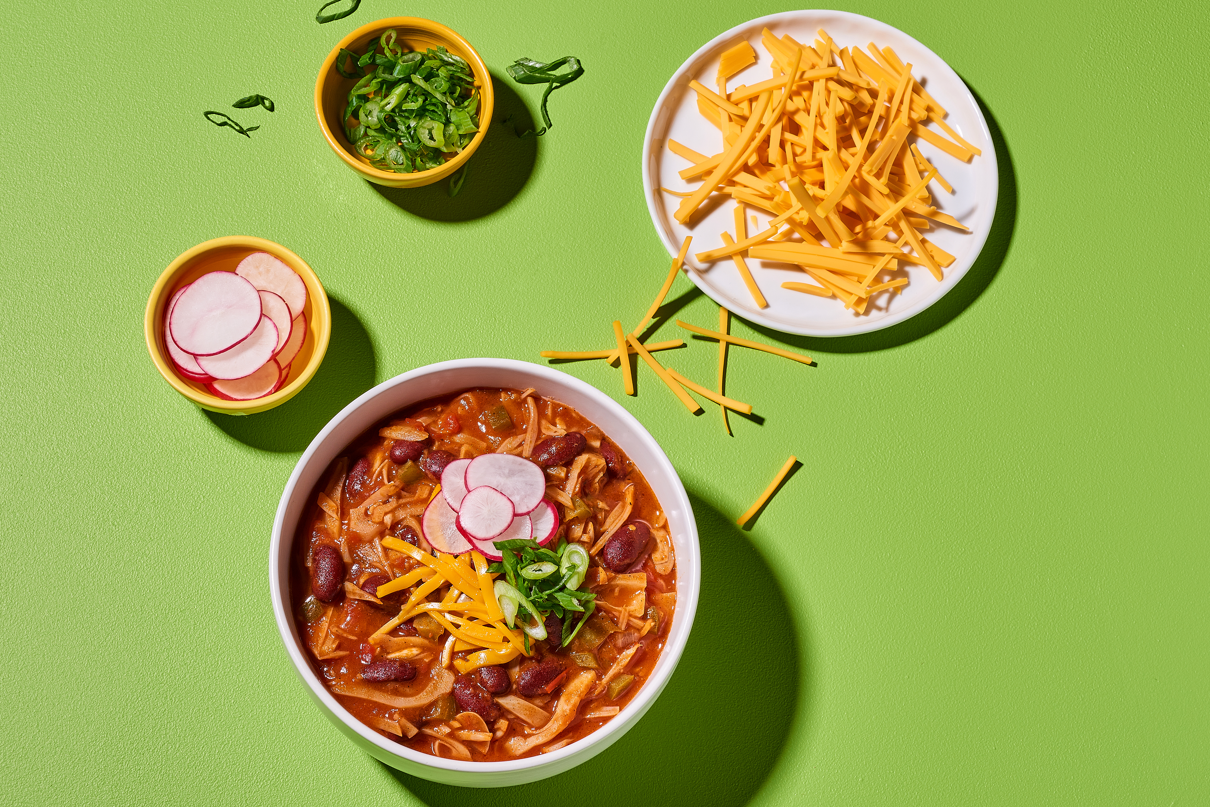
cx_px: 507
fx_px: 2824
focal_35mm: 84
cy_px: 405
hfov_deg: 24.2
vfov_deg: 16.3
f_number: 16
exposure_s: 1/125
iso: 100
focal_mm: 60
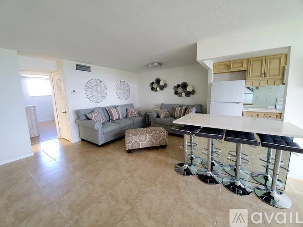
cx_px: 152
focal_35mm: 13
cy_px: 114
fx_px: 114
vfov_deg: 89.9
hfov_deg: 106.2
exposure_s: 1/50
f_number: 2.2
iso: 250
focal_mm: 1.8
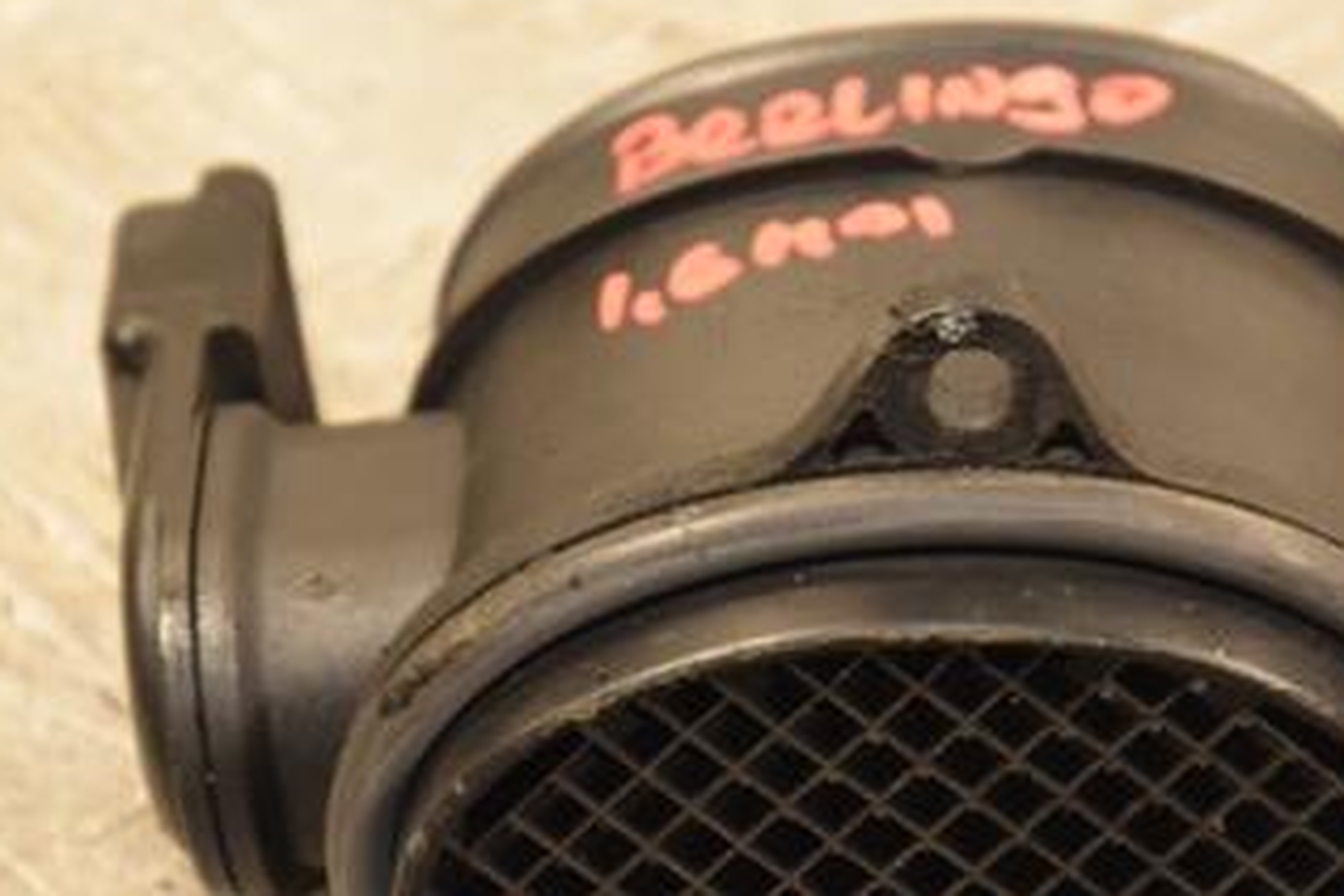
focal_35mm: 297
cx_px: 845
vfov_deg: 4.6
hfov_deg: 6.9
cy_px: 528
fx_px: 11085
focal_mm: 105
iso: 800
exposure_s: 1/60
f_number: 5.6
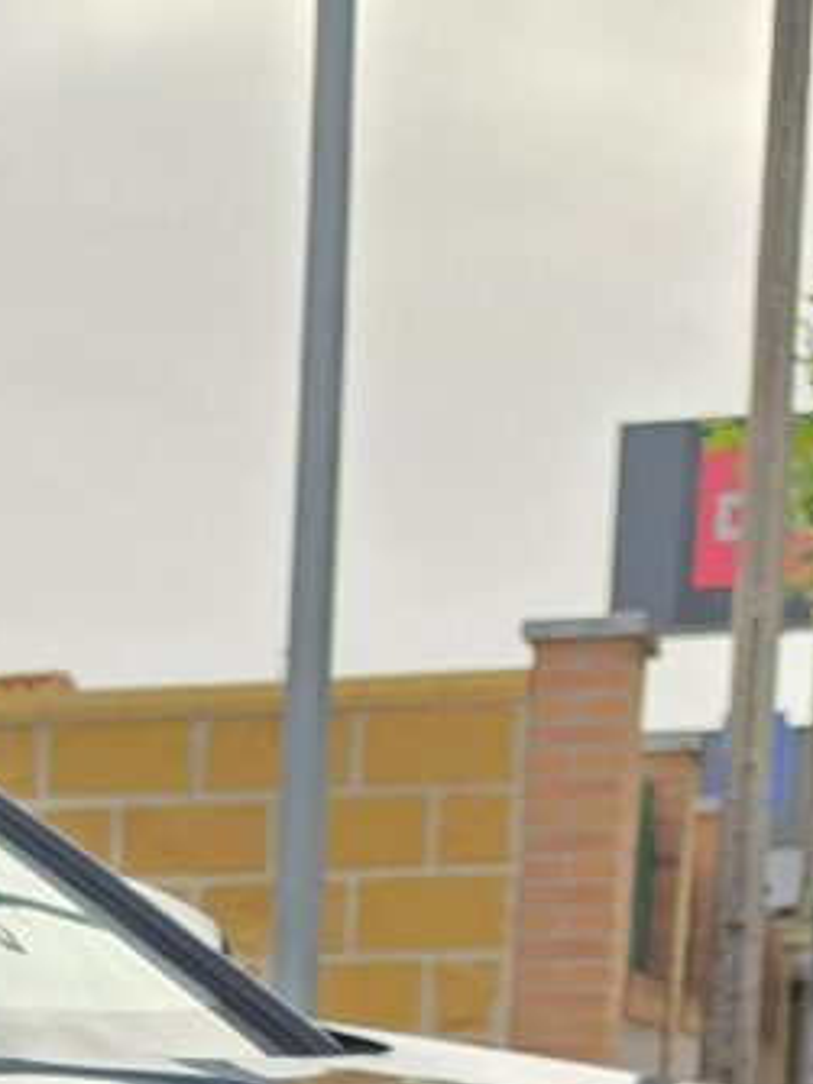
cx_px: -460
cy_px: 1886
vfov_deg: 15.6
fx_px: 3447
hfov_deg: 12.7
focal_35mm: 110
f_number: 1.4
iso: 64
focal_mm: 6.5
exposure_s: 1/2359
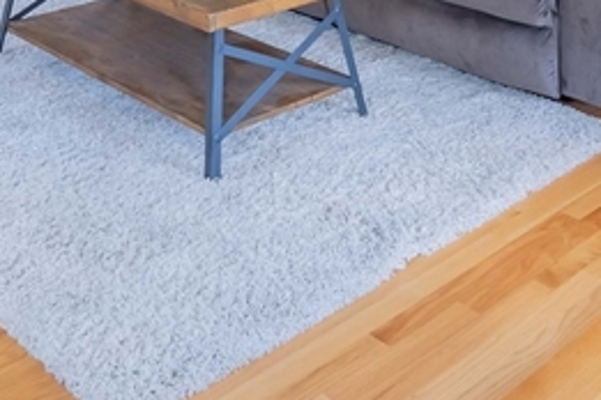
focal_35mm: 55
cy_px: -305
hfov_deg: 36.2
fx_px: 918
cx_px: 311
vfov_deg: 19.2
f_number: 8
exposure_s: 1/100
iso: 800
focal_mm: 14
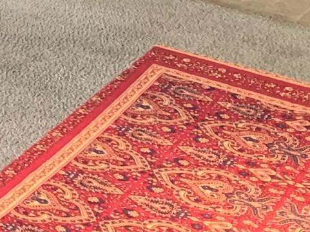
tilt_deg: -6.4
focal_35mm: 162
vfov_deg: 8.3
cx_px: -487
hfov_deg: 10.2
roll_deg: +0.4
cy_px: -357
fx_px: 1451
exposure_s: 1/60
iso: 80
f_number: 1.8
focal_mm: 4.25
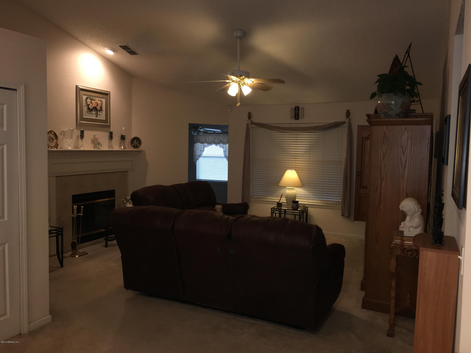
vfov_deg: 48.2
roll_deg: -0.5
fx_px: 395
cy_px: 176
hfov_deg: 61.7
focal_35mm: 29
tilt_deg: -3.0
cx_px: 236
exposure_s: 1/17
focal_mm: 4.15
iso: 50
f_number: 2.2
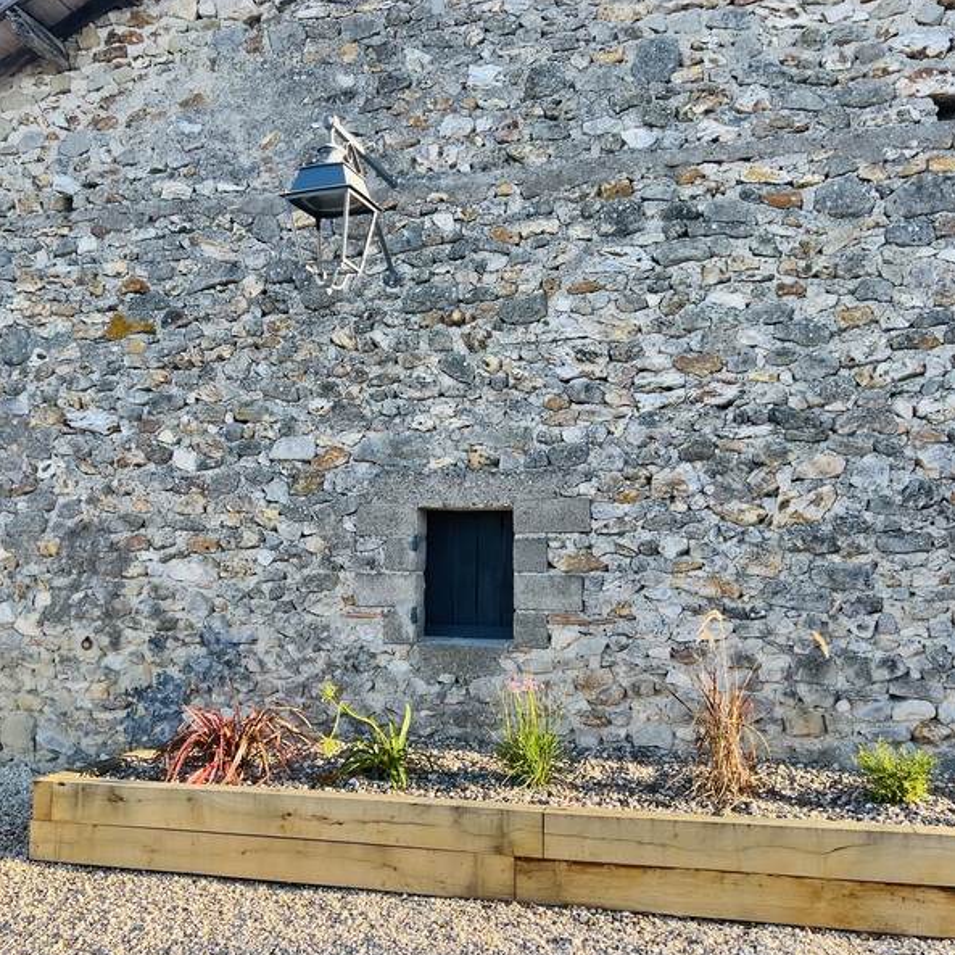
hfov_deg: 52.5
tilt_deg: +5.7
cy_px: 478
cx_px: 435
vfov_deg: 52.5
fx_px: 968
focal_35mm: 31
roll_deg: -0.4
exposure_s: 1/658
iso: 50
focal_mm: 5.7
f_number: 1.5
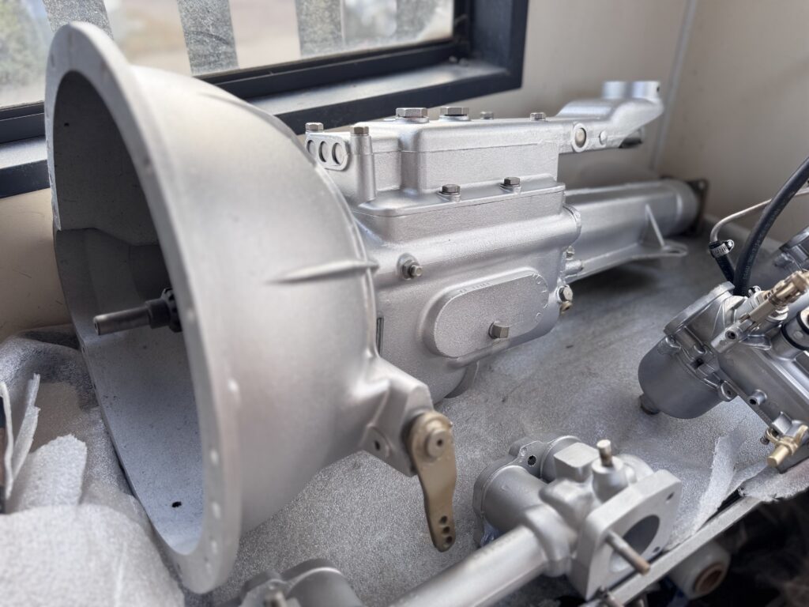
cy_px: 304
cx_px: 404
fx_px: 561
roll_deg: -0.3
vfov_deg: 56.8
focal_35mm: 24
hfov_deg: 71.6
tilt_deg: -35.7
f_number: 1.78
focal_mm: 6.76
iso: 64
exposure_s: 1/227
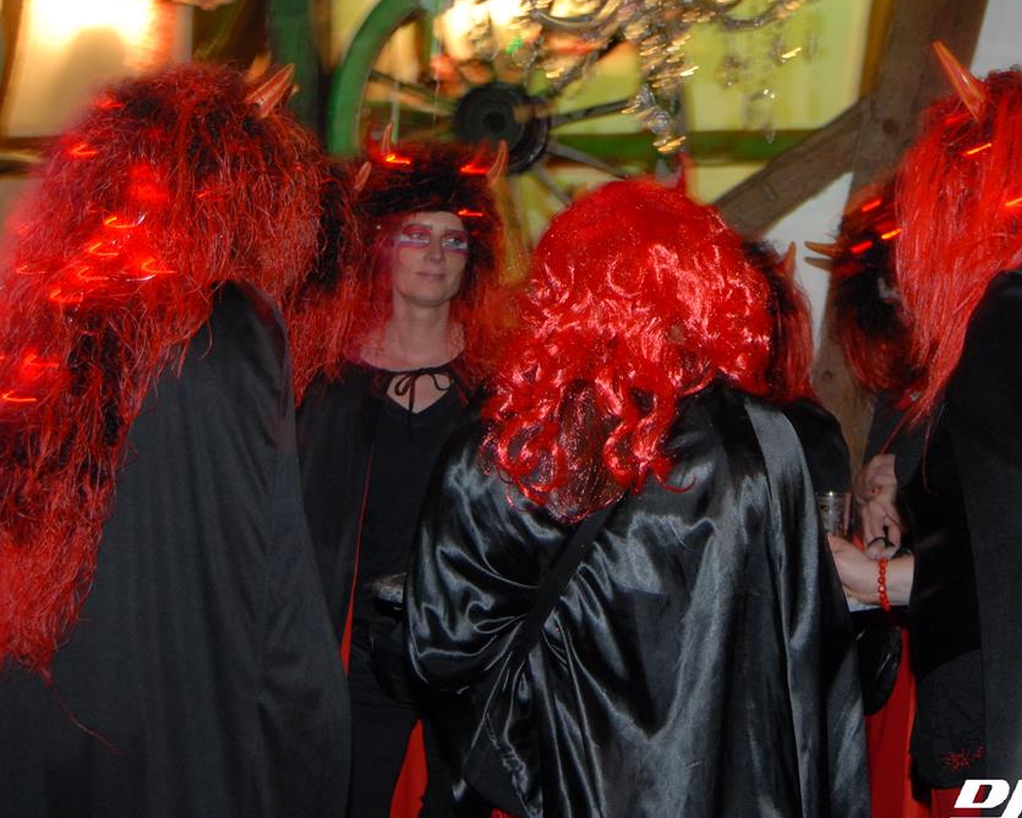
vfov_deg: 22.6
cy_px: 358
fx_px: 2046
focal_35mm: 68
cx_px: 661
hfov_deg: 27.9
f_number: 5.6
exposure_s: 1/4
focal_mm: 35
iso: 400
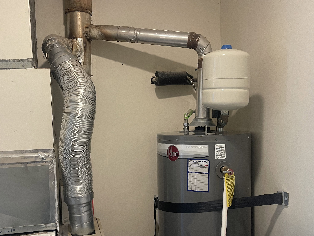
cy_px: 137
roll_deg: +1.9
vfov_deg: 41.7
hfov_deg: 53.9
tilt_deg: -2.9
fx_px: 308
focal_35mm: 34
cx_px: 143
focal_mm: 5.1
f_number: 1.6
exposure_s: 1/60
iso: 125
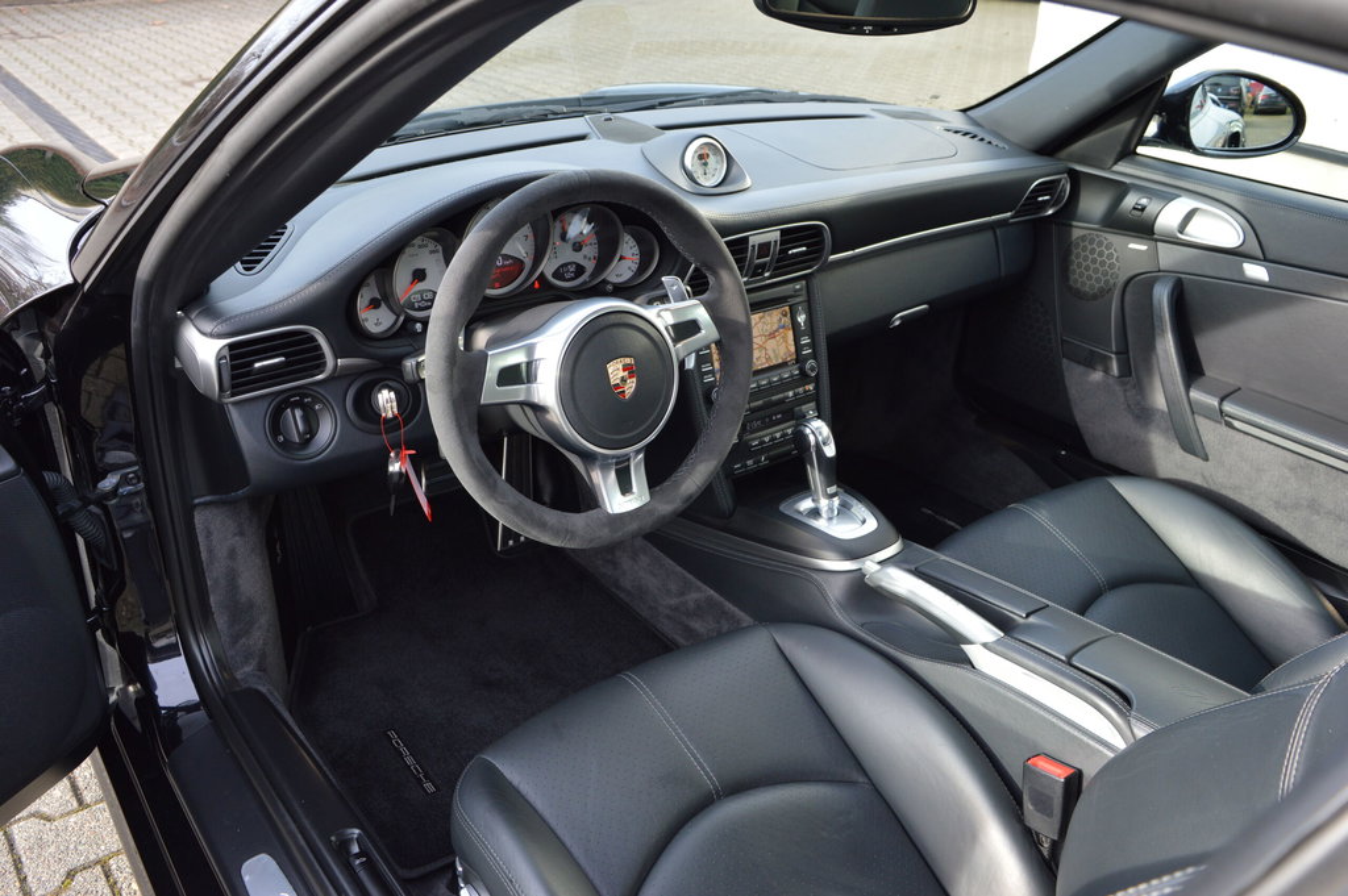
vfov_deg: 43.5
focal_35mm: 30
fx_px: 1122
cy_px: 448
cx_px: 674
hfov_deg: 62.0
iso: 360
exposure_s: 1/125
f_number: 5.6
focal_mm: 20
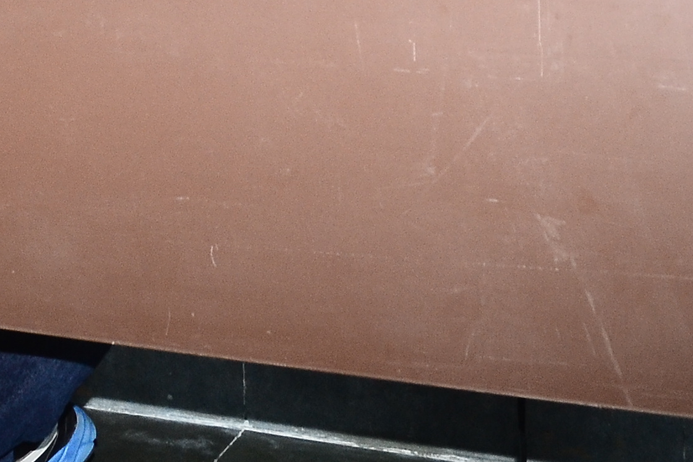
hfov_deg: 17.7
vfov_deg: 11.5
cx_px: -86
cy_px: -366
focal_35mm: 111
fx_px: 2136
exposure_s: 1/125
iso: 400
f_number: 5.6
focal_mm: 18
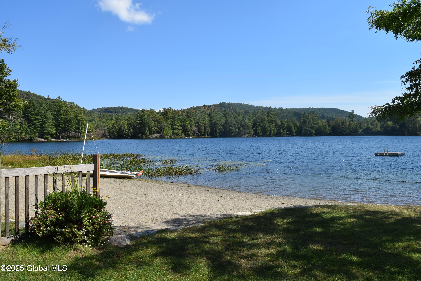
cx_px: 210
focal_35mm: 33
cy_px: 140
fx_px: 386
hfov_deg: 57.2
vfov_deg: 40.0
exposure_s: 1/400
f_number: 10
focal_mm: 22
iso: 200
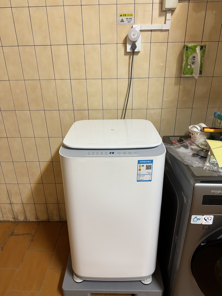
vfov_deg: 71.6
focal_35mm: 24
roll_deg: +0.4
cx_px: 111
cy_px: 148
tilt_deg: -23.5
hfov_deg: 56.8
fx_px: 205
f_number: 1.78
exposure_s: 1/60
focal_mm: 6.76
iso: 320
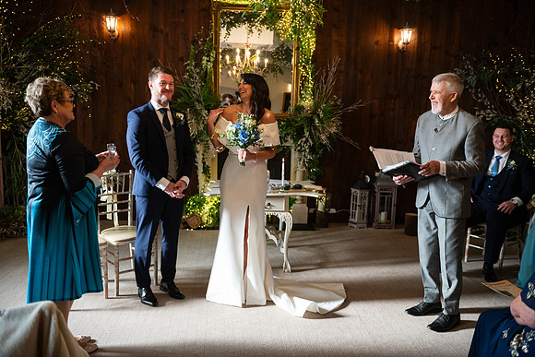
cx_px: 268
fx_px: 476
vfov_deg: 41.1
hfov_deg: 58.7
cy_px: 178
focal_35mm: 32
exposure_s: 1/160
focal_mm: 32
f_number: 3.5
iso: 800
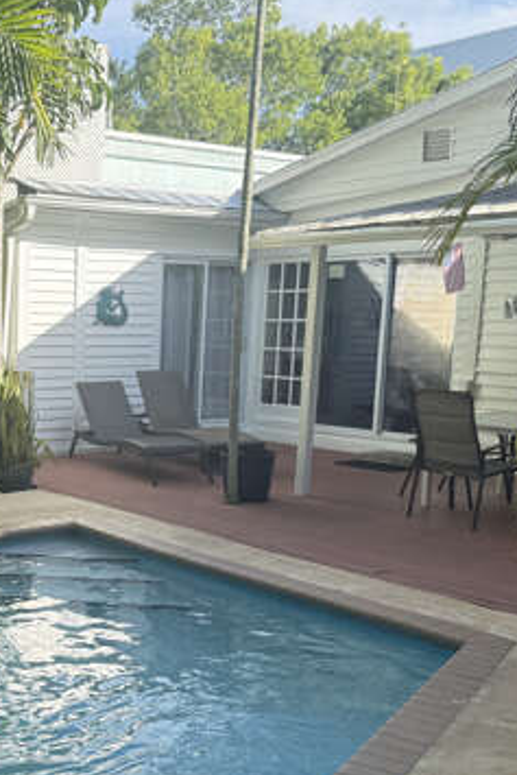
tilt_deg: -7.6
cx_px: -3
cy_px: 458
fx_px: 1033
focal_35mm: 48
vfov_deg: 40.9
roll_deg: -1.5
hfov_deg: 26.6
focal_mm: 6.76
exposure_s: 1/1211
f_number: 1.78
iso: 100
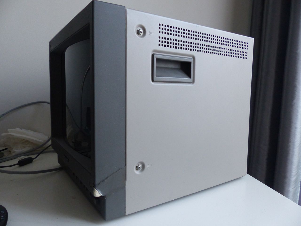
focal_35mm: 25
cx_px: 150
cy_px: 113
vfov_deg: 54.9
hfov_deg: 69.4
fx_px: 217
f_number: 2.8
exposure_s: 1/30
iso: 400
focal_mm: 4.5
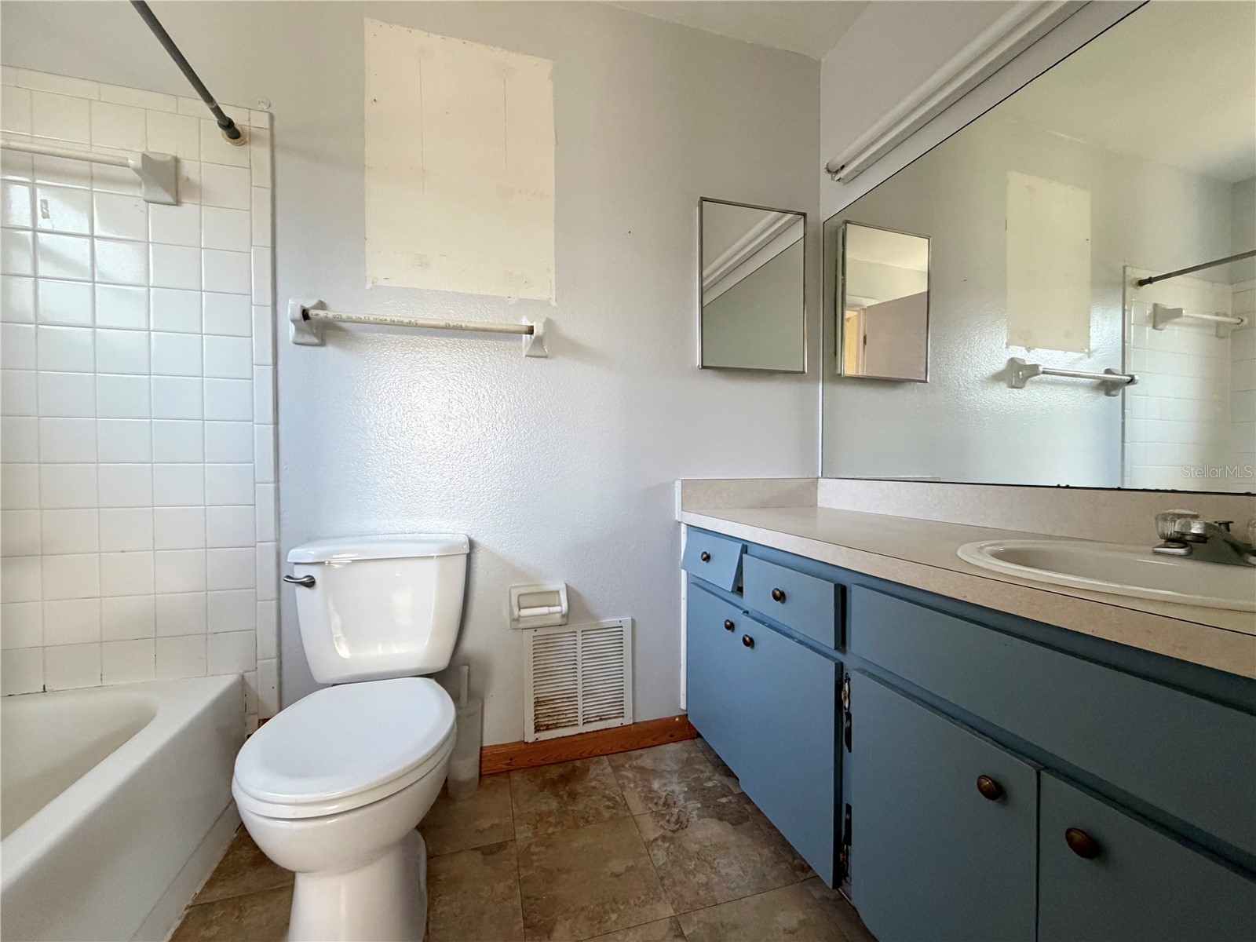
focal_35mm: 14
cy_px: 471
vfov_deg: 85.7
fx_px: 508
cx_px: 628
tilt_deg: -0.9
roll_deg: -0.1
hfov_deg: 102.1
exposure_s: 1/90
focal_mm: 2.22
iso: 320
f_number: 2.2
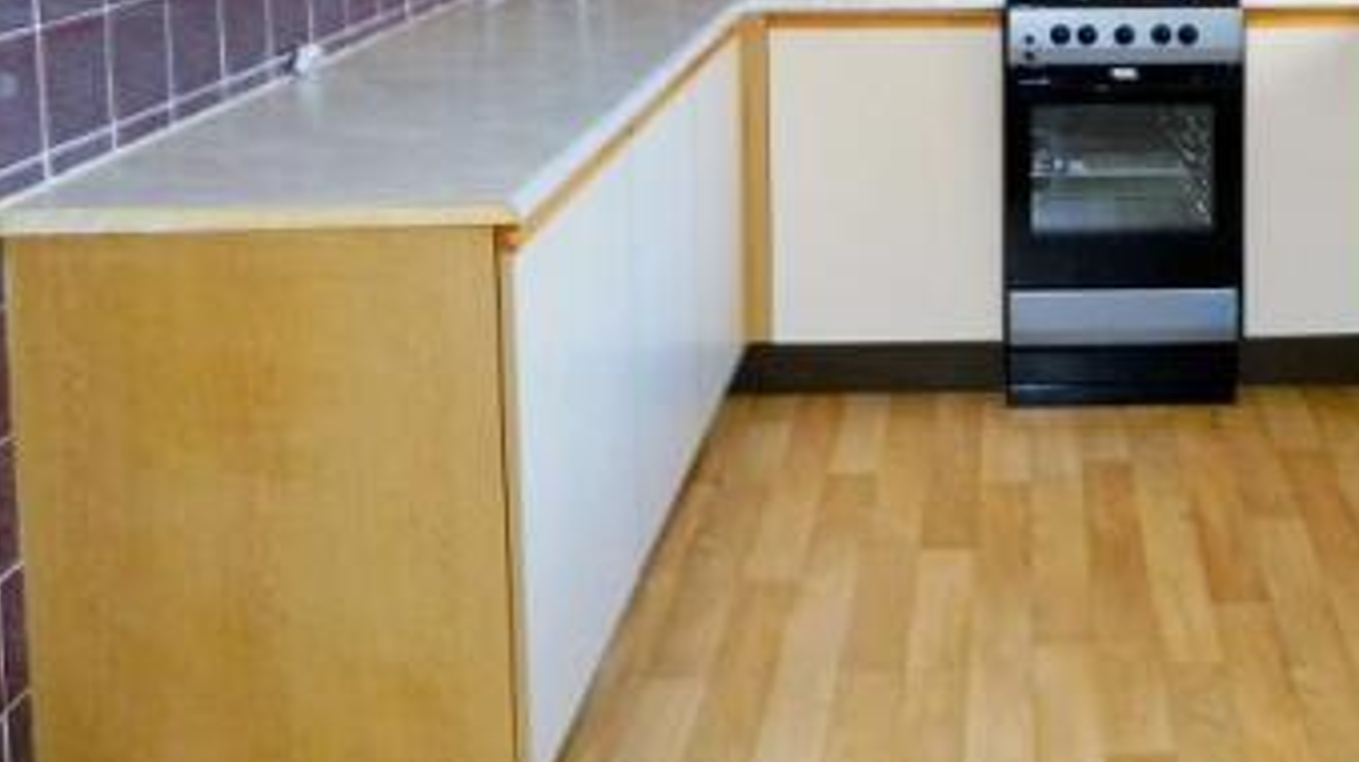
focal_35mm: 47
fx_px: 1692
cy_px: -98
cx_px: 1100
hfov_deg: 41.7
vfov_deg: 23.6
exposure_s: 1/30
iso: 160
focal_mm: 4.5
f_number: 3.1
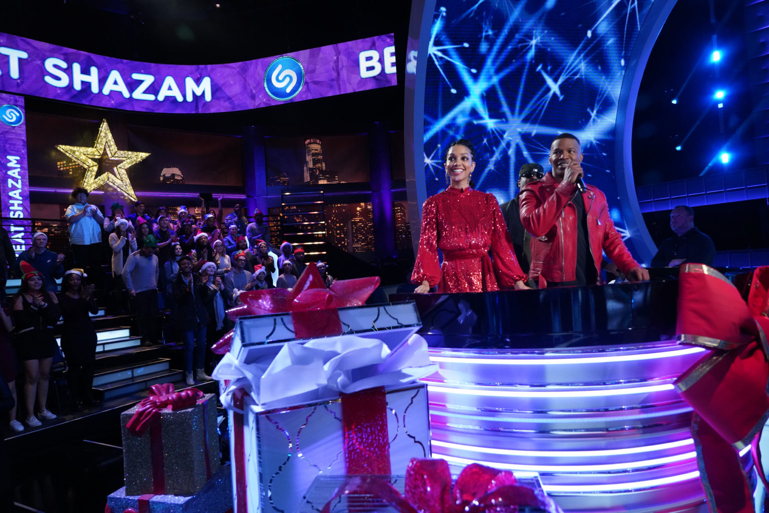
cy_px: 256
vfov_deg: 53.2
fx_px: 513
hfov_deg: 73.7
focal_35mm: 24
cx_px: 384
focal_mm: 24
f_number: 4
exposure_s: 1/250
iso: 5000
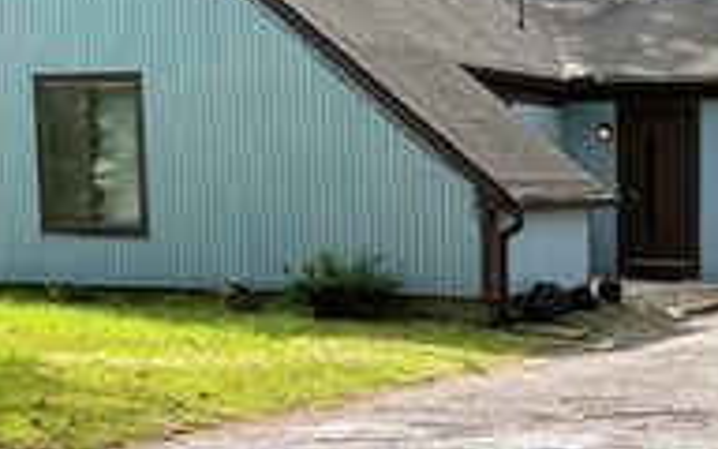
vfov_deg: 16.2
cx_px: 681
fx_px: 1565
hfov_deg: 24.9
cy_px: 376
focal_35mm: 80
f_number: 1.8
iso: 16
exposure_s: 1/586
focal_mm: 3
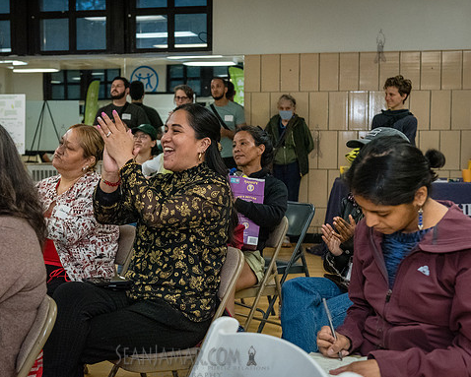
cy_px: 188
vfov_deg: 27.6
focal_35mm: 55
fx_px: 767
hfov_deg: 34.0
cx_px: 189
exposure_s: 1/320
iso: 5000
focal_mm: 48
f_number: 4
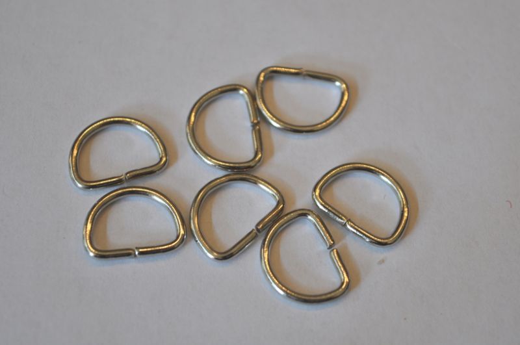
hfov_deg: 24.7
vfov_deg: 16.5
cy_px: 172
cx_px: 260
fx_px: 1190
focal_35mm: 82
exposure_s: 1/100
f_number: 5.6
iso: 400
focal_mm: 55
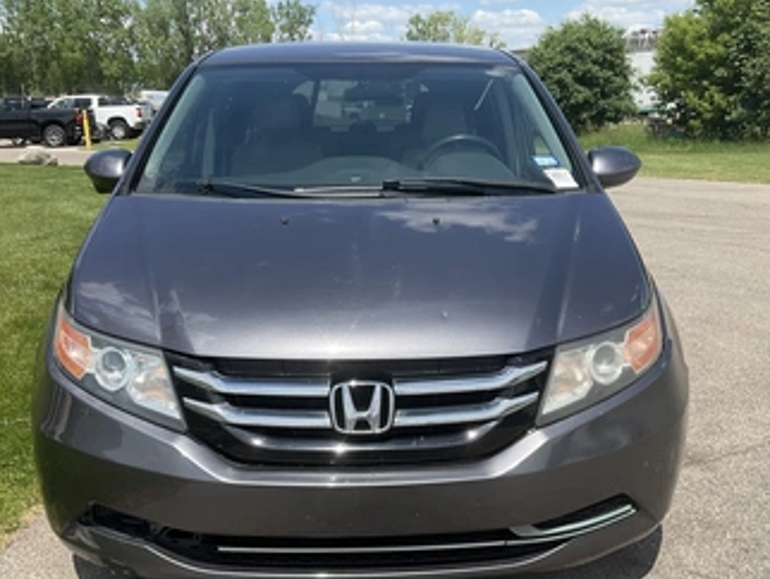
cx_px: 390
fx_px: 801
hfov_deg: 51.3
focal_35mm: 36
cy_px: 333
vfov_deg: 39.6
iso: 25
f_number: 1.8
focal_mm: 3
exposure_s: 1/1377
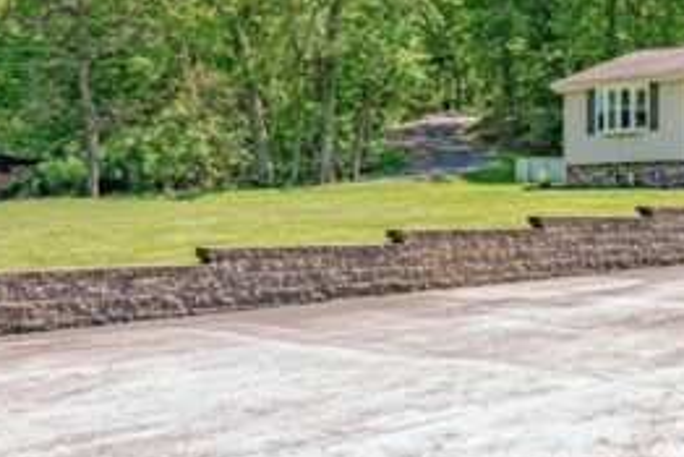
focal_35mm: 52
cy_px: 212
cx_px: 718
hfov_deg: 34.0
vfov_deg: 26.0
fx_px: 989
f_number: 11
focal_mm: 17
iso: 50
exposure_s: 1/500
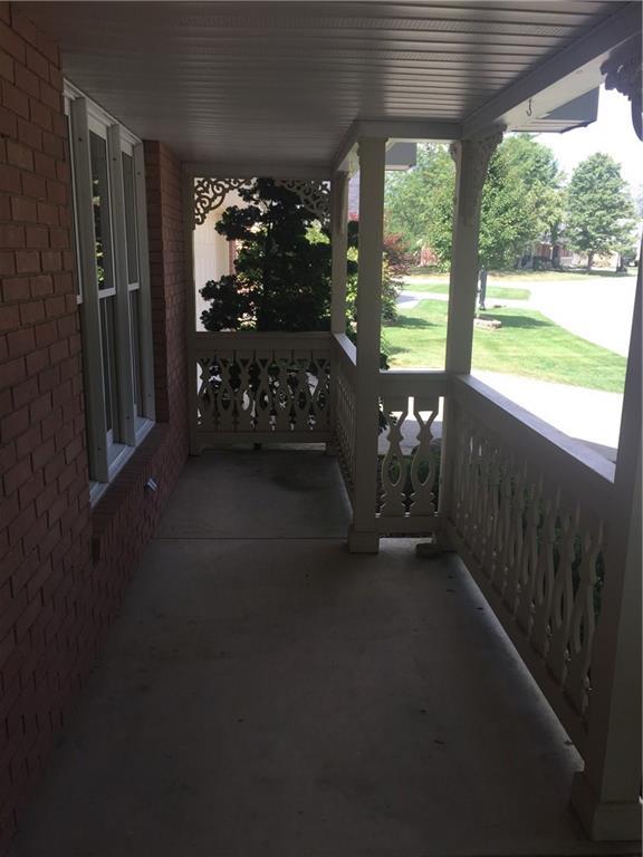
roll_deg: -0.7
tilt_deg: -13.0
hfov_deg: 48.2
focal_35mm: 29
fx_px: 718
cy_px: 428
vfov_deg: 61.7
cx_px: 322
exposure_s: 1/377
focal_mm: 4.15
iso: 32
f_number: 2.2
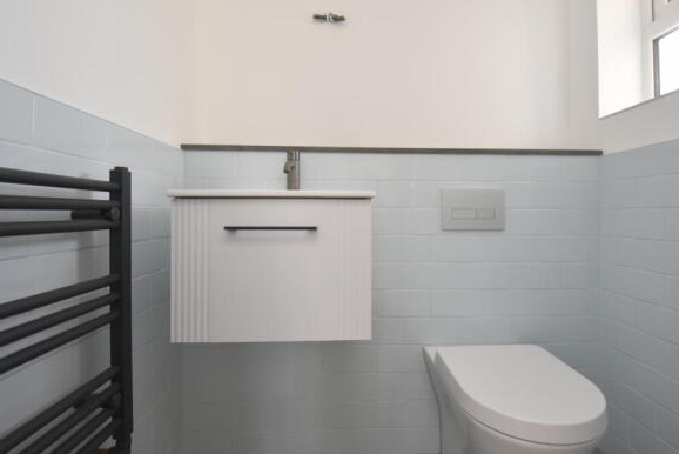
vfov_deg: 70.4
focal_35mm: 17
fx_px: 321
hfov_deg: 93.2
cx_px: 351
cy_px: 206
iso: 800
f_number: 4
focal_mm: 10
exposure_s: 1/125
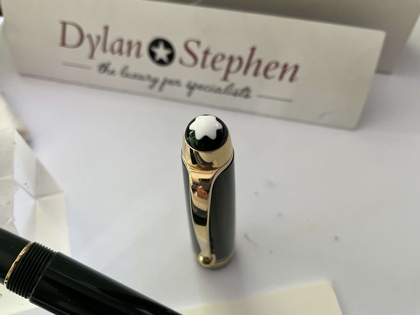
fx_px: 352
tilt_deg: -57.2
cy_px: 158
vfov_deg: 48.2
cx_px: 210
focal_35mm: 29
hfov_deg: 61.7
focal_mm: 3
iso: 40
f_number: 1.8
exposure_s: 1/122
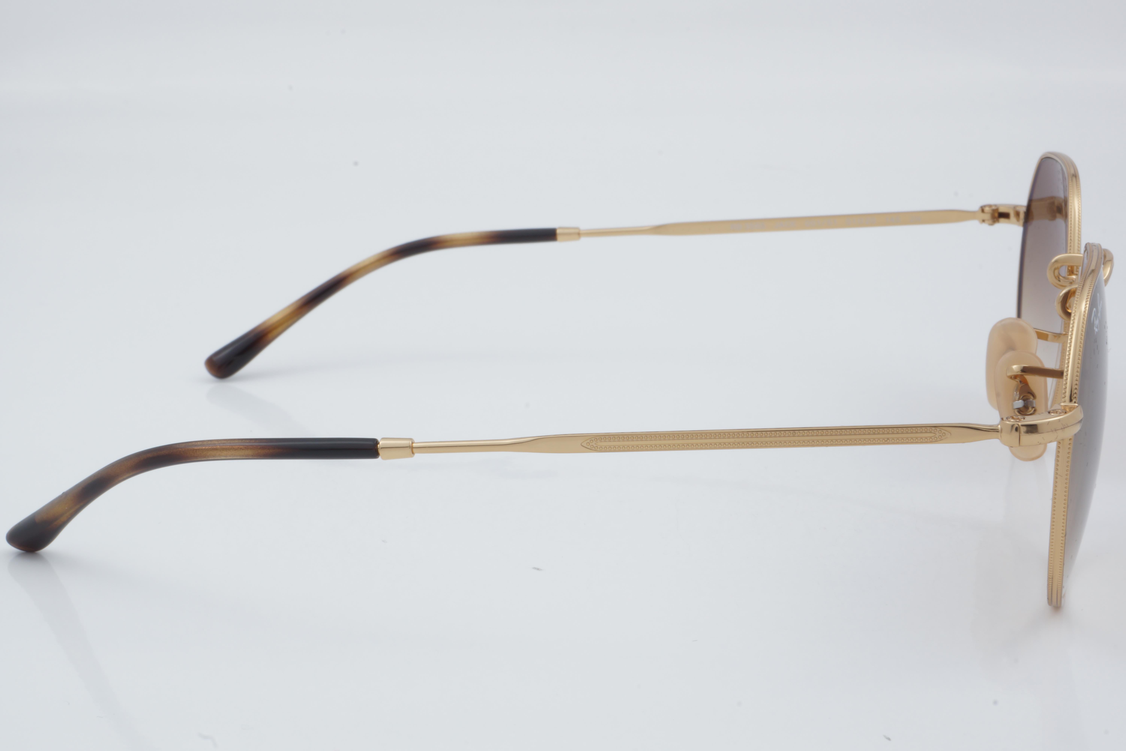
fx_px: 2346
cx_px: 563
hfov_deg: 27.0
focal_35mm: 75
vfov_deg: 18.2
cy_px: 376
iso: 100
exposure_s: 1/3
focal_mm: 50
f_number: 32
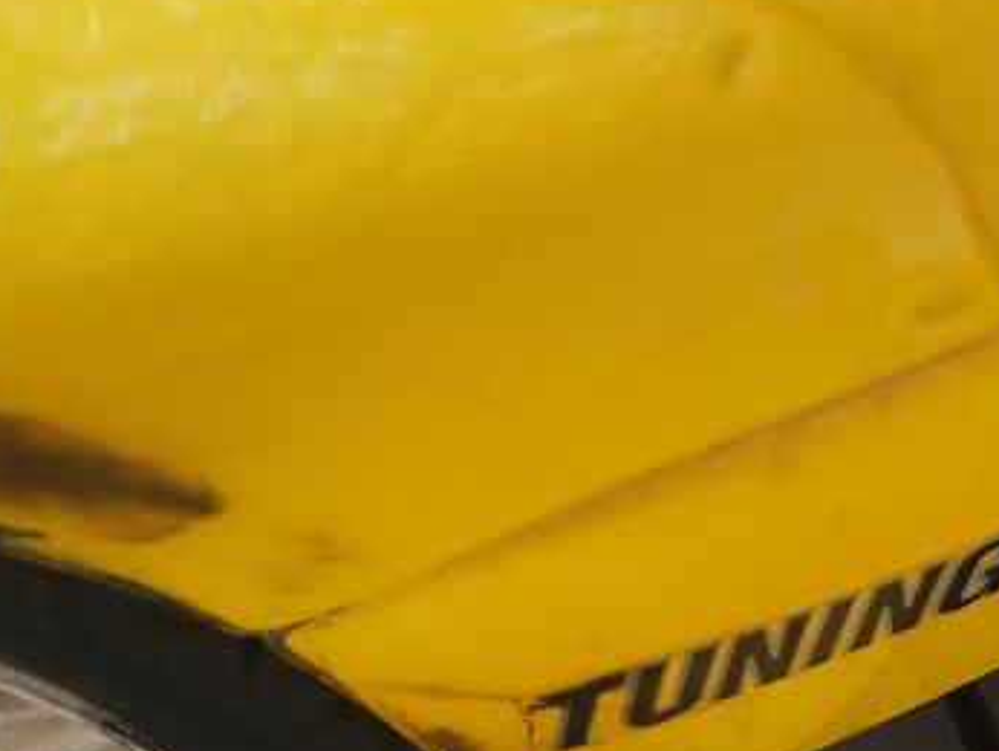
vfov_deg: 17.9
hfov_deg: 23.3
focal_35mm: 81
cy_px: 677
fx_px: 2339
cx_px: 950
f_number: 1.8
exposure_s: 1/14.3
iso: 3209
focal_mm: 4.27
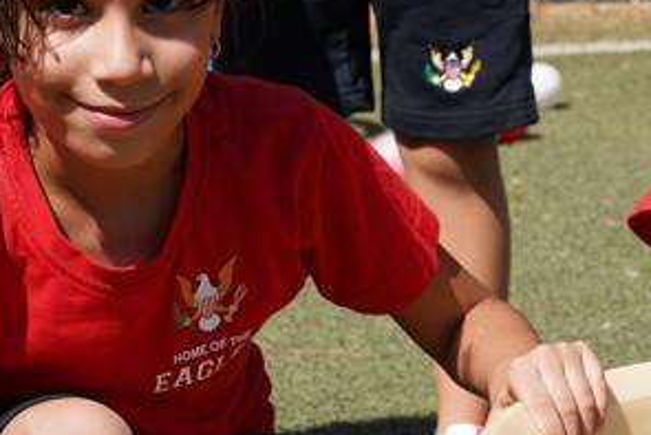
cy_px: 137
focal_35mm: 170
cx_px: 492
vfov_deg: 8.1
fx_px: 3082
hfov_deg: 12.0
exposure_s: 1/250
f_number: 8
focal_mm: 49.1
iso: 100
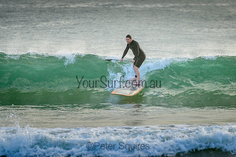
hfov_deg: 3.7
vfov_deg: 2.5
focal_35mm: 550
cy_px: 57
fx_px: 3607
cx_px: 146
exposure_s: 1/1600
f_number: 5.6
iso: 900
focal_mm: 400
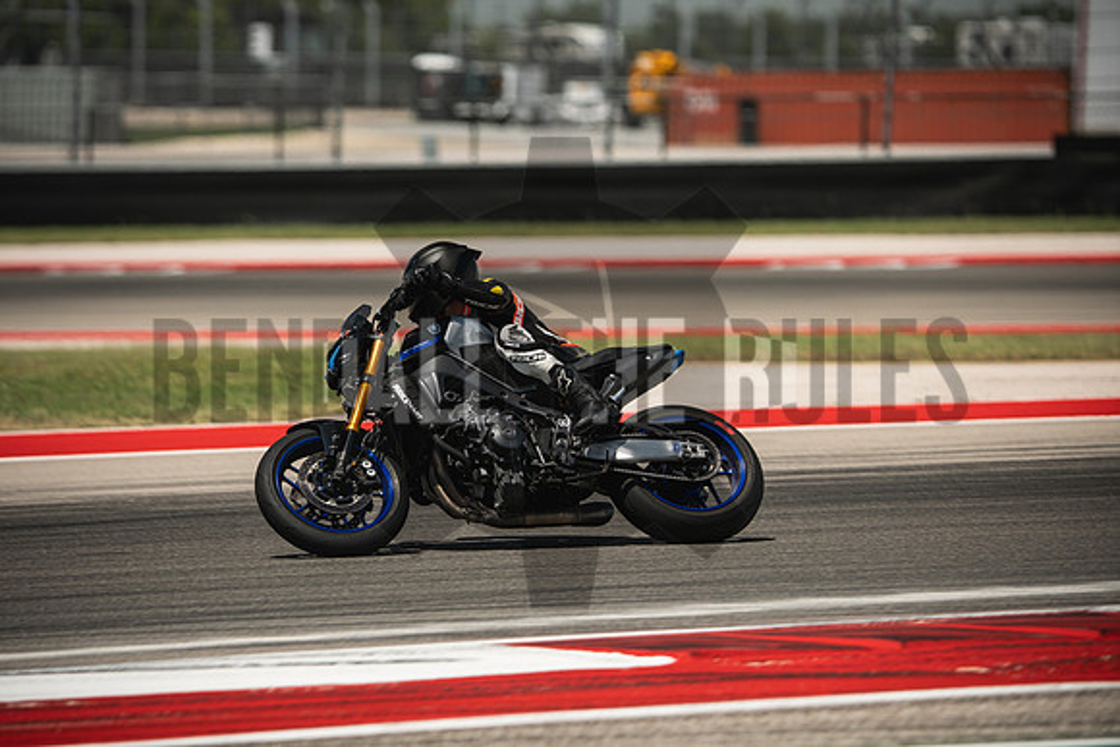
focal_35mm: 300
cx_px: 560
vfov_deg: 4.6
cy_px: 374
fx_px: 9335
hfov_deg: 6.9
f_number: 2.8
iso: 160
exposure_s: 1/2000
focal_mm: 200
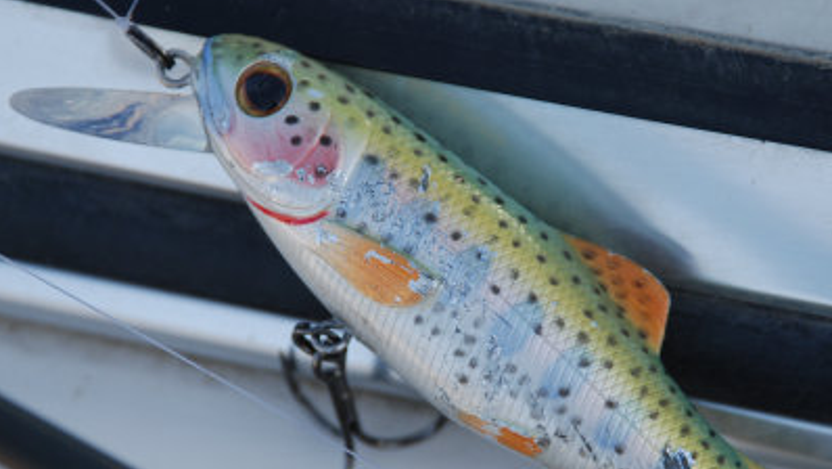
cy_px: 312
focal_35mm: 327
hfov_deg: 6.6
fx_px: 7211
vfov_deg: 3.7
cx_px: 485
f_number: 5.6
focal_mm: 135
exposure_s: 1/250
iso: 200
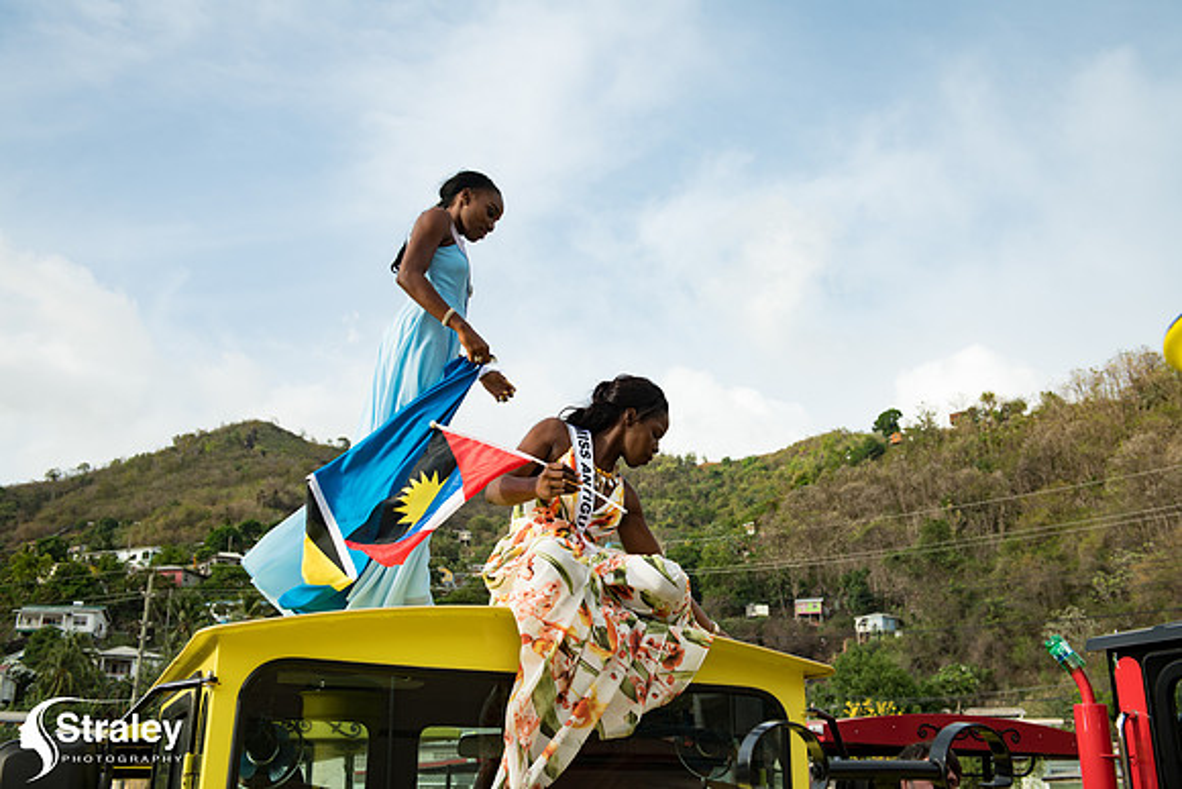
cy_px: 394
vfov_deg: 35.1
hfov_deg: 50.7
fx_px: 1248
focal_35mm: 38
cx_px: 591
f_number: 6.3
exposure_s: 1/250
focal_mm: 38
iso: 80
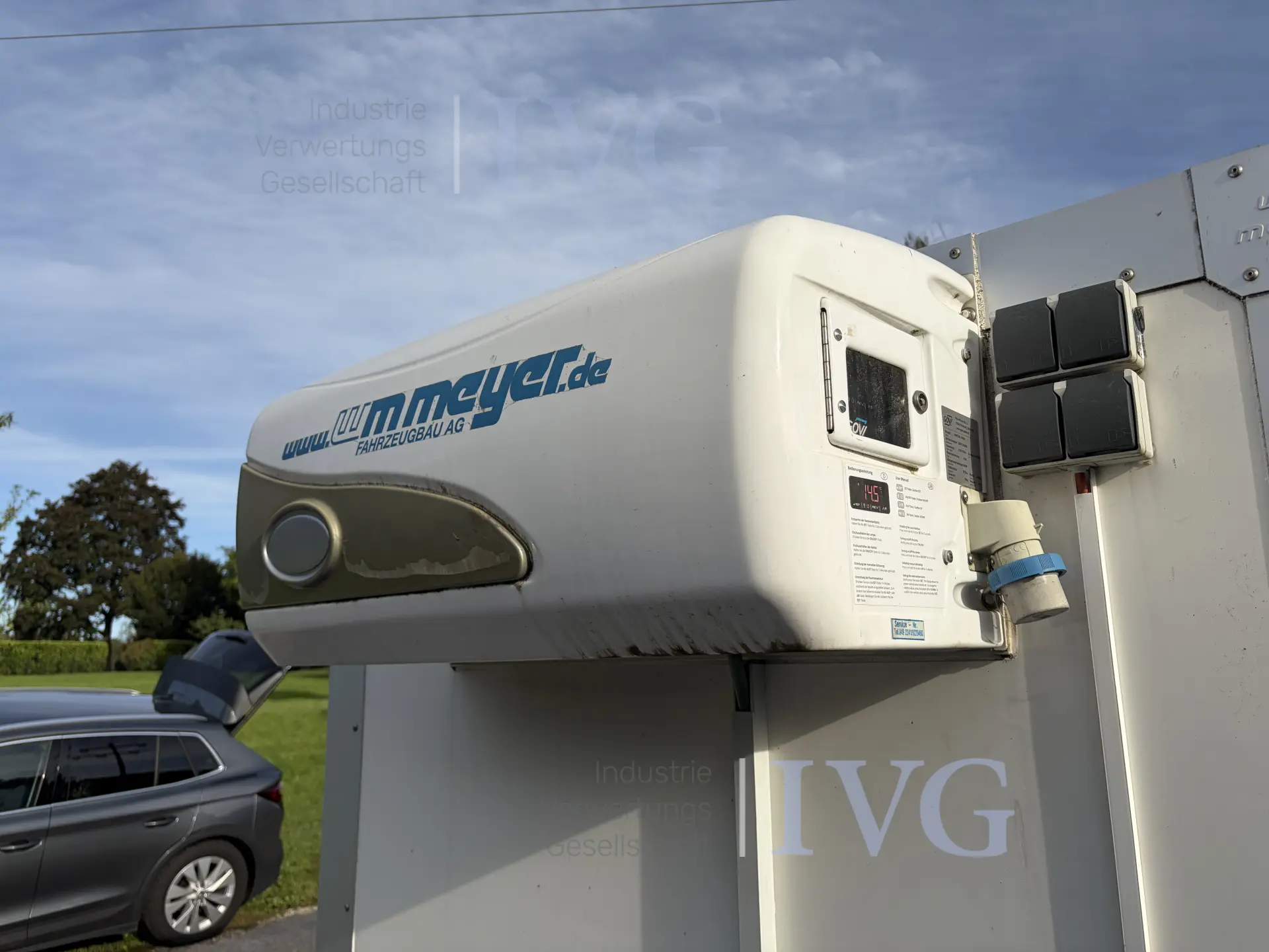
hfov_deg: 67.3
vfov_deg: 53.1
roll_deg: +1.3
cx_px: 634
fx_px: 953
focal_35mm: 26
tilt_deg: +11.6
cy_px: 476
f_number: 1.6
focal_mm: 5.96
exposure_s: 1/3831
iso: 50
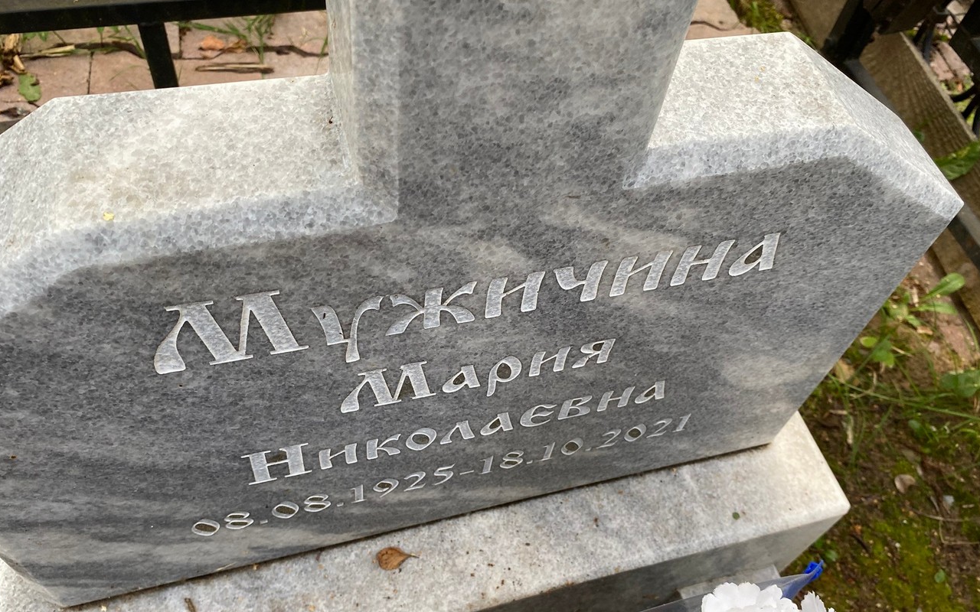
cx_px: 495
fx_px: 828
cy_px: 376
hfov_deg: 61.2
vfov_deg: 40.4
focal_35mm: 31
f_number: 1.8
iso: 64
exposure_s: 1/122
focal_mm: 4.25
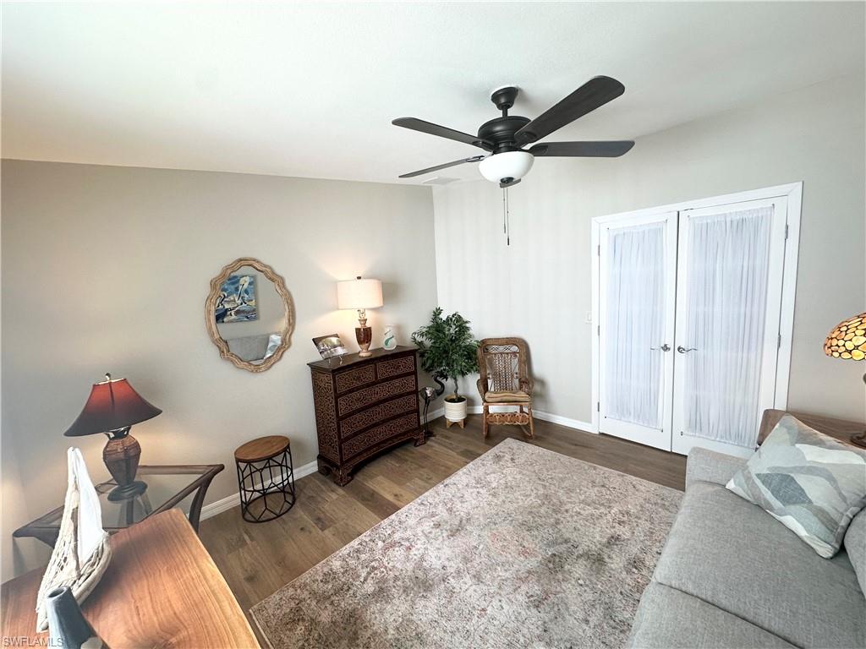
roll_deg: +3.7
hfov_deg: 102.1
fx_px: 350
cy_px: 324
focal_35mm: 14
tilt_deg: -7.6
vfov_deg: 85.7
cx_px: 433
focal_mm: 2.22
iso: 160
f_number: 2.2
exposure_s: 1/120
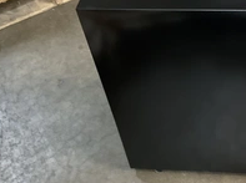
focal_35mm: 59
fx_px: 419
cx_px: 201
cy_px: 77
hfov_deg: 31.8
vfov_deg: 24.7
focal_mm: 3
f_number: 1.8
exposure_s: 1/30
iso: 320
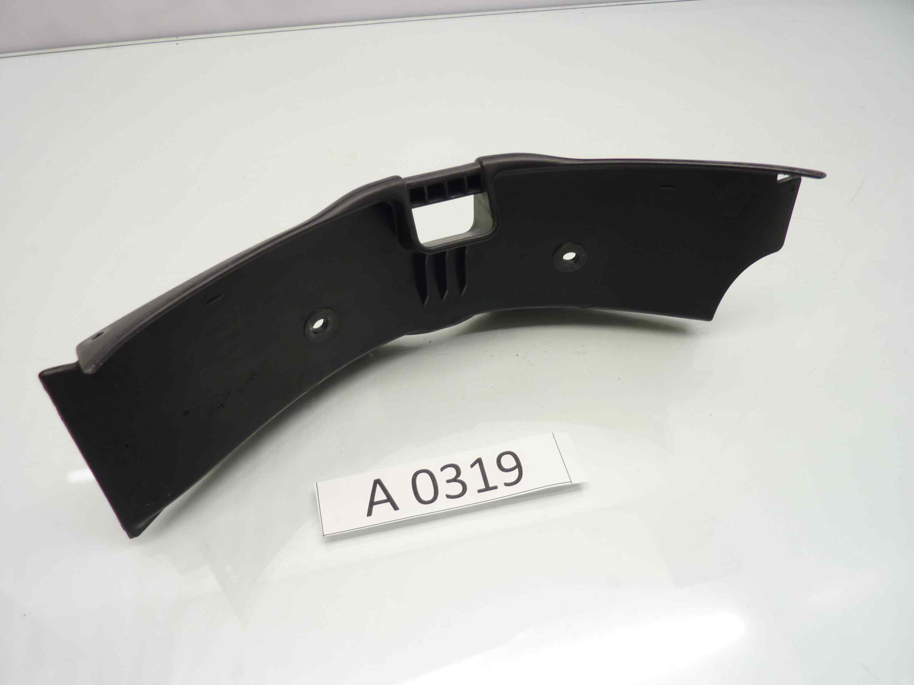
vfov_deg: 54.9
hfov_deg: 69.4
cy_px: 342
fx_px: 660
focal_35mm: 25
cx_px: 457
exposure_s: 1/15
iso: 80
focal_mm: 4.1
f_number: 3.3
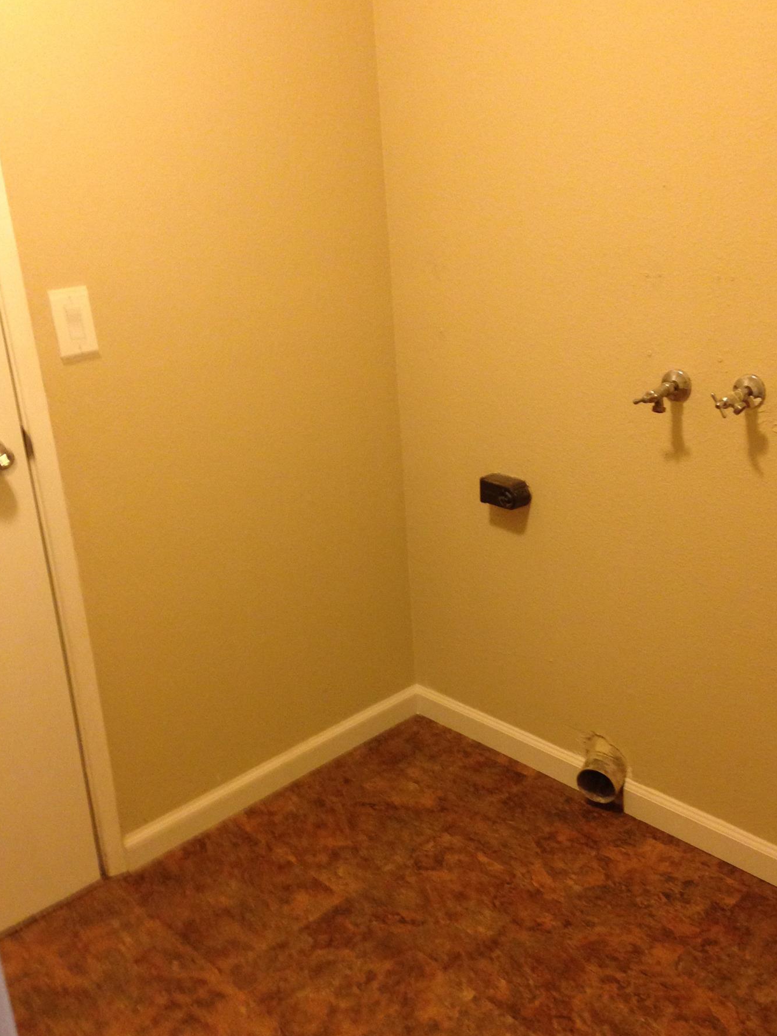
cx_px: 431
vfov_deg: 50.1
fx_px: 1107
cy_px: 550
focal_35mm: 37
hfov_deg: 38.6
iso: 200
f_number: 2.4
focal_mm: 4.12
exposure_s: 1/20
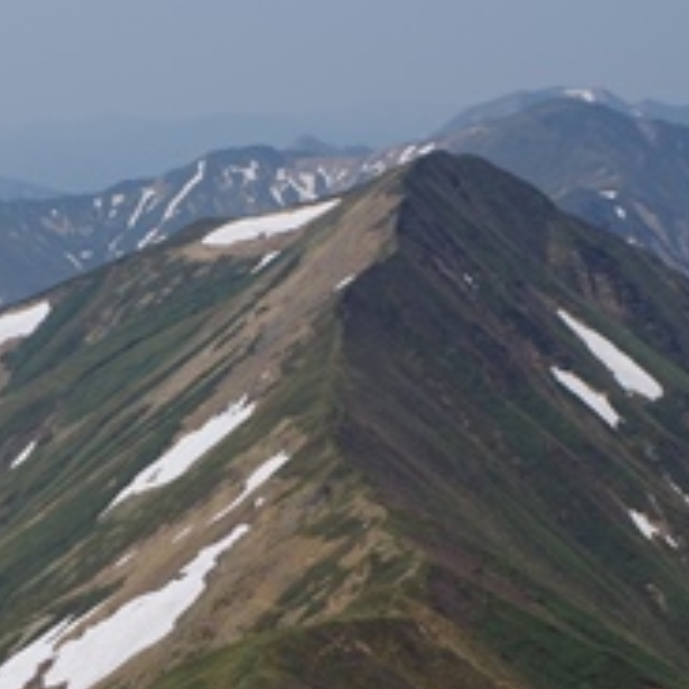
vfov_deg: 17.7
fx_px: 2207
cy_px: 487
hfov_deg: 17.7
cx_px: 200
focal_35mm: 98
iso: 100
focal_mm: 24.38
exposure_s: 1/160
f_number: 11
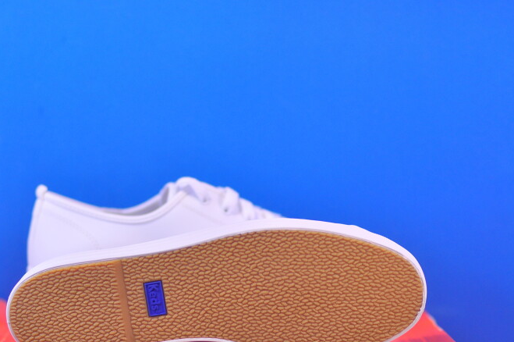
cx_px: 207
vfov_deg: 15.0
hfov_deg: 22.4
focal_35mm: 91
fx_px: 1298
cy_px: 201
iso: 250
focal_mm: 50
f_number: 2.2
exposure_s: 1/320
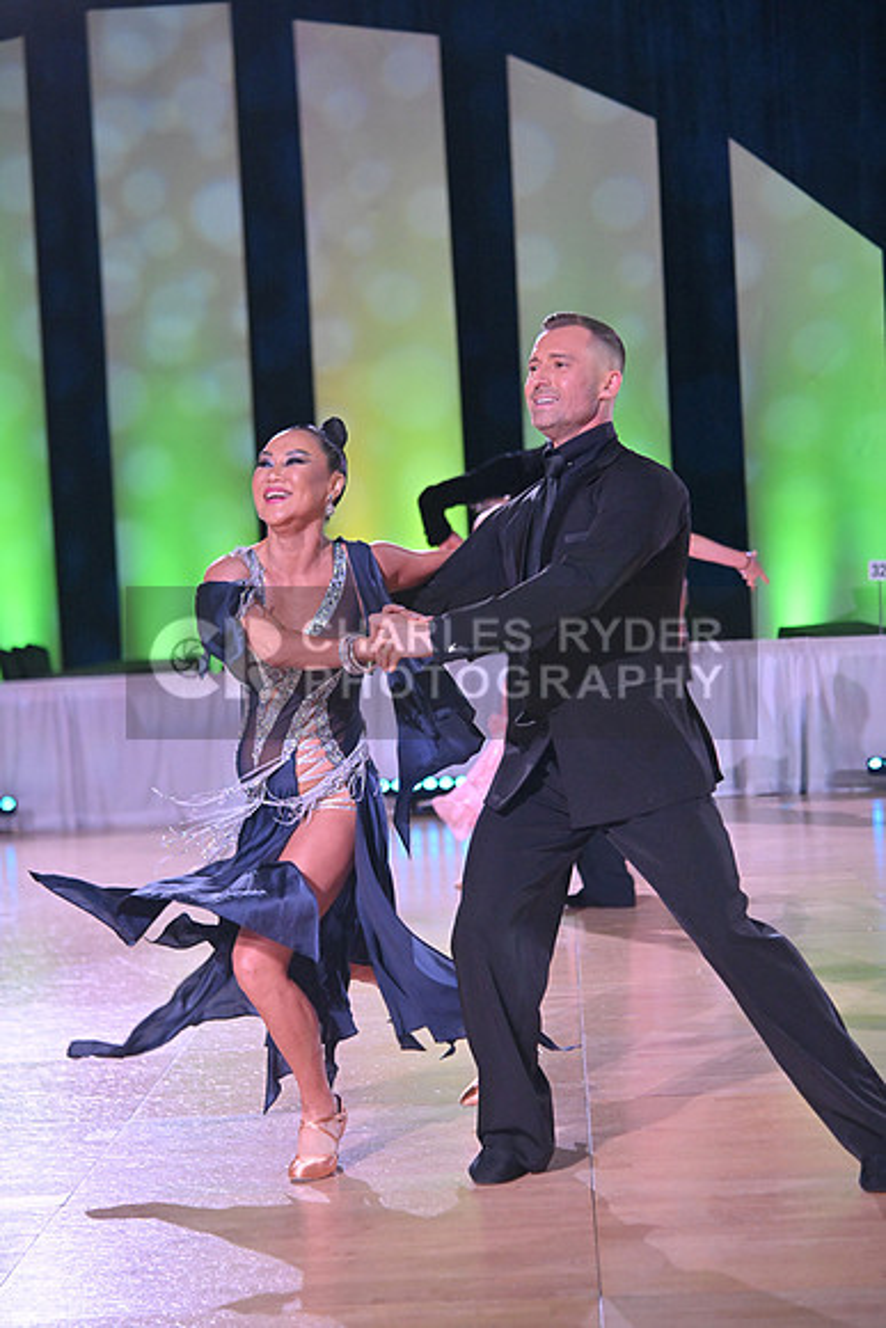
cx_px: 443
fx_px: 3173
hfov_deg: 15.9
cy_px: 664
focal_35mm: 86
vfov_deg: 23.6
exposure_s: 1/400
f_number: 7.1
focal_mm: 86
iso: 3200
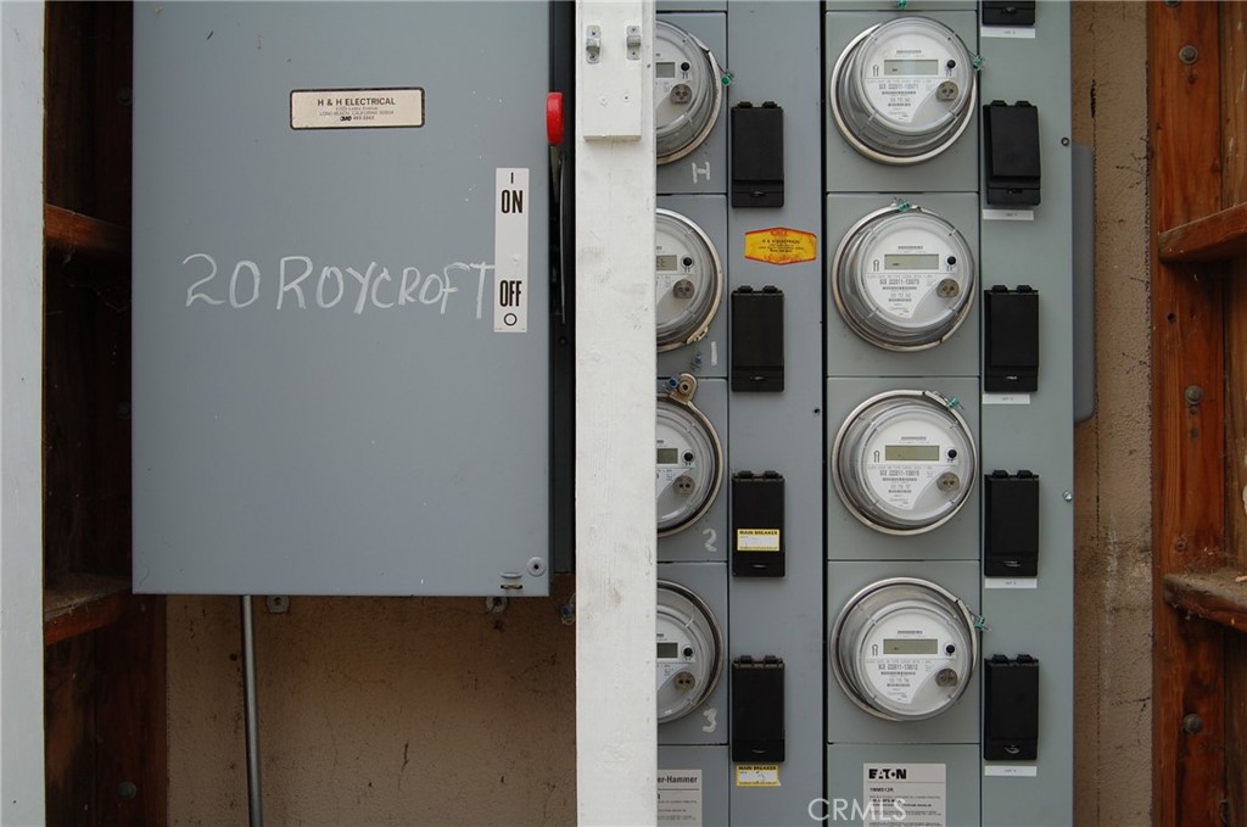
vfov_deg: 29.8
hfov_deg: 43.7
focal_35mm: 45
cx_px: 624
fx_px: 1556
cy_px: 414
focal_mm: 30
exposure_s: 1/250
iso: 200
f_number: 8
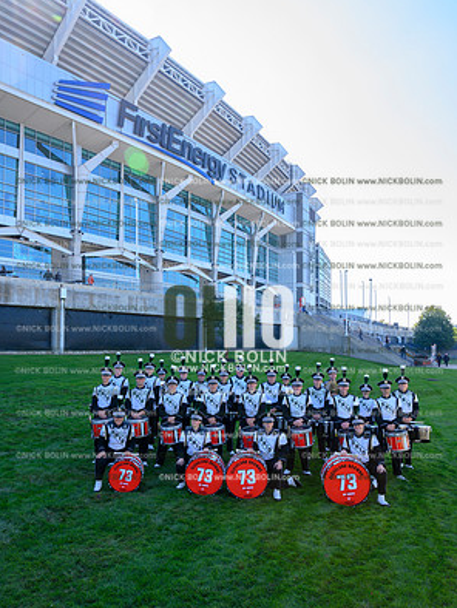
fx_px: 492
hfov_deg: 49.8
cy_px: 329
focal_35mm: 28
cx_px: 228
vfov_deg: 63.3
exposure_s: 1/320
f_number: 8
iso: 800
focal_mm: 25.5
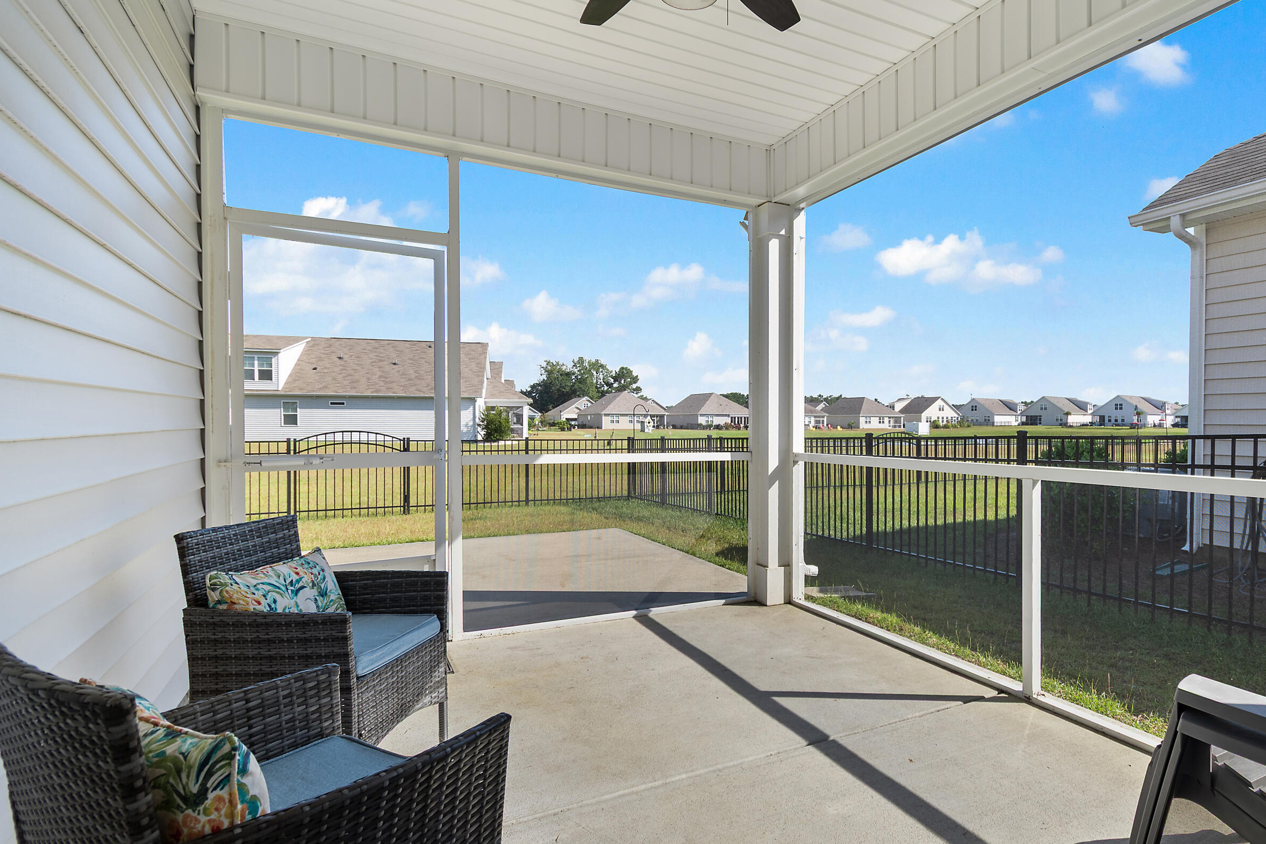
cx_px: 770
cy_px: 437
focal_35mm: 19
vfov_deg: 64.5
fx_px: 668
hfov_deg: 85.6
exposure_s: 1/100
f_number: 5
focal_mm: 10
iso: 100
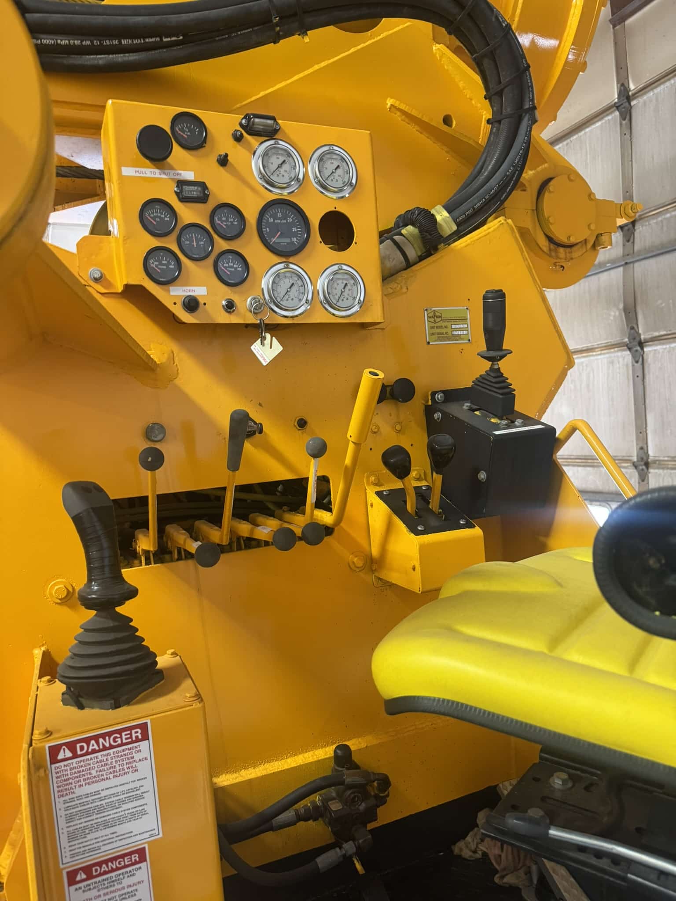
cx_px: 338
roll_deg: +4.7
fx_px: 625
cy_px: 450
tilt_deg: -0.7
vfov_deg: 71.6
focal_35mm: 24
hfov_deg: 56.8
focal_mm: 6.76
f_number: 1.78
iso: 400
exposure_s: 1/60
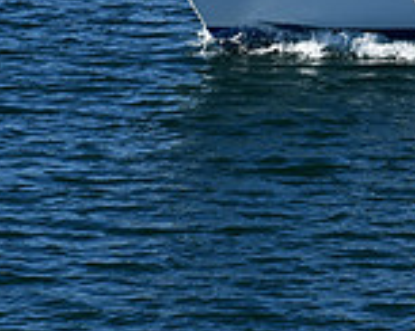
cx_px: 635
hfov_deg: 4.5
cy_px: -142
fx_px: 5250
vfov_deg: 3.6
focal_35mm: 428
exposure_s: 1/500
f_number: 8
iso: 125
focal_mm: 80
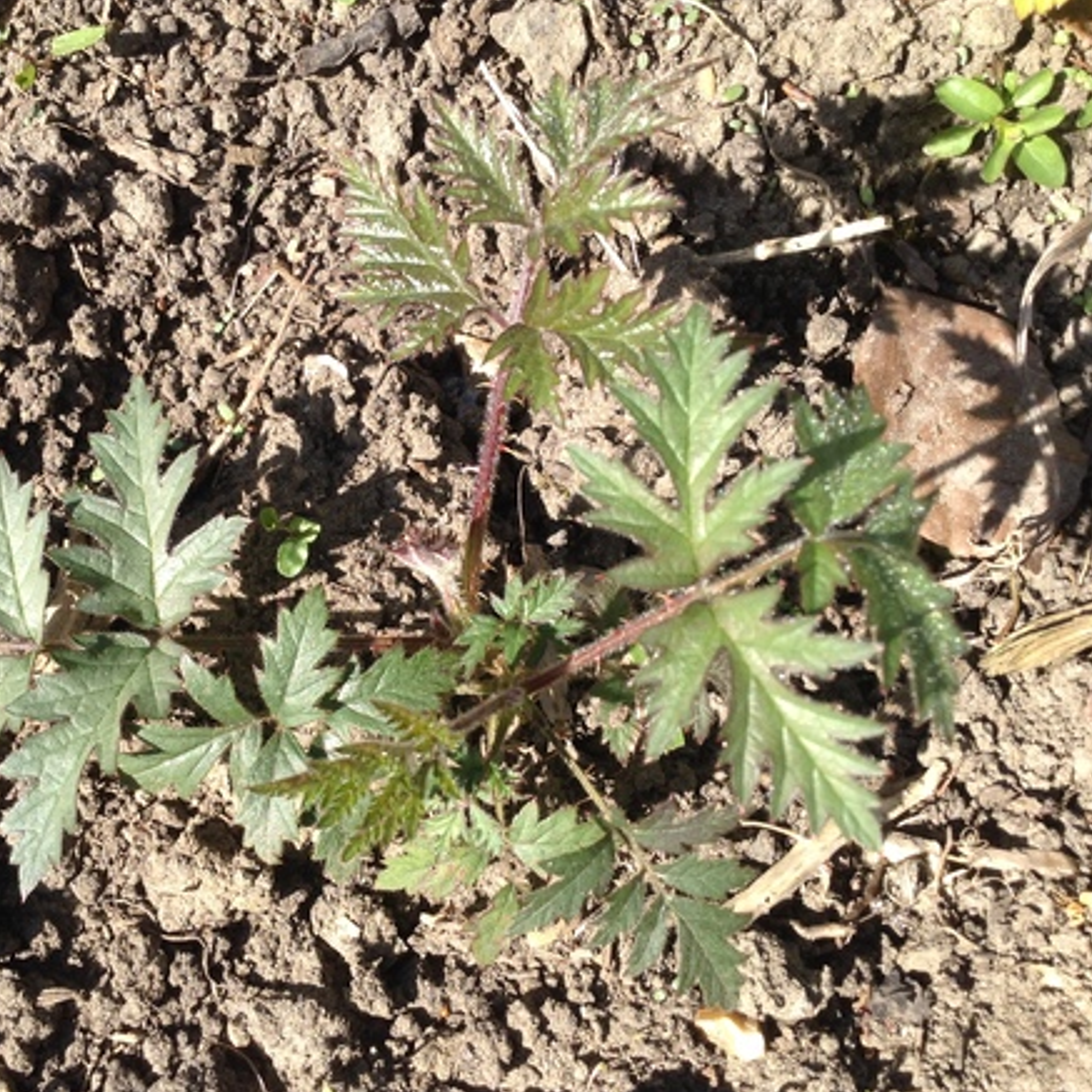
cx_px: 375
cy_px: 545
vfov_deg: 41.9
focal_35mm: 40
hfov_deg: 41.4
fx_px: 1428
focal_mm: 3.3
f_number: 2.4
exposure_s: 1/536
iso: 25
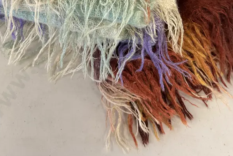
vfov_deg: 27.1
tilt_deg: -54.1
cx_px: 108
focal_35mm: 43
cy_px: -37
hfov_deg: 45.4
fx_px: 278
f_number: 1.78
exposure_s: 1/50
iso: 160
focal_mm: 6.86
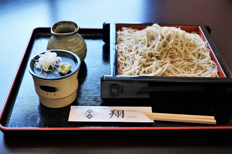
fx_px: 290
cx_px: 116
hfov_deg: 43.6
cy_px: 77
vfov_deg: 29.9
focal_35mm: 45
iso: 320
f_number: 4
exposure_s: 1/160
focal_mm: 30
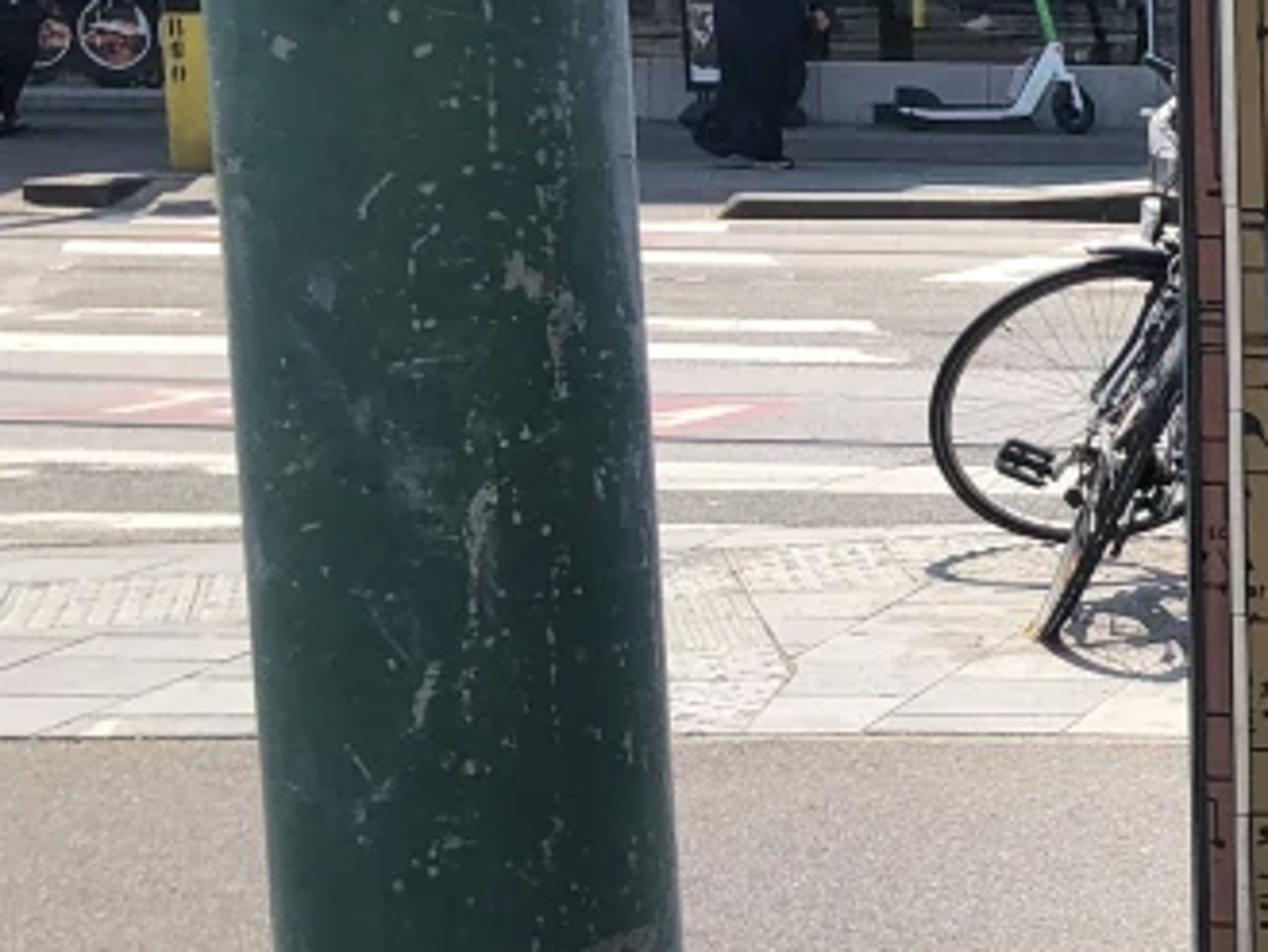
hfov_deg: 16.2
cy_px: 520
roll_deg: -0.7
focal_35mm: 102
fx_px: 3738
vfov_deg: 14.5
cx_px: 2305
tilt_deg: -8.0
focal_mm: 4
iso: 20
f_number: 1.8
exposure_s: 1/1021
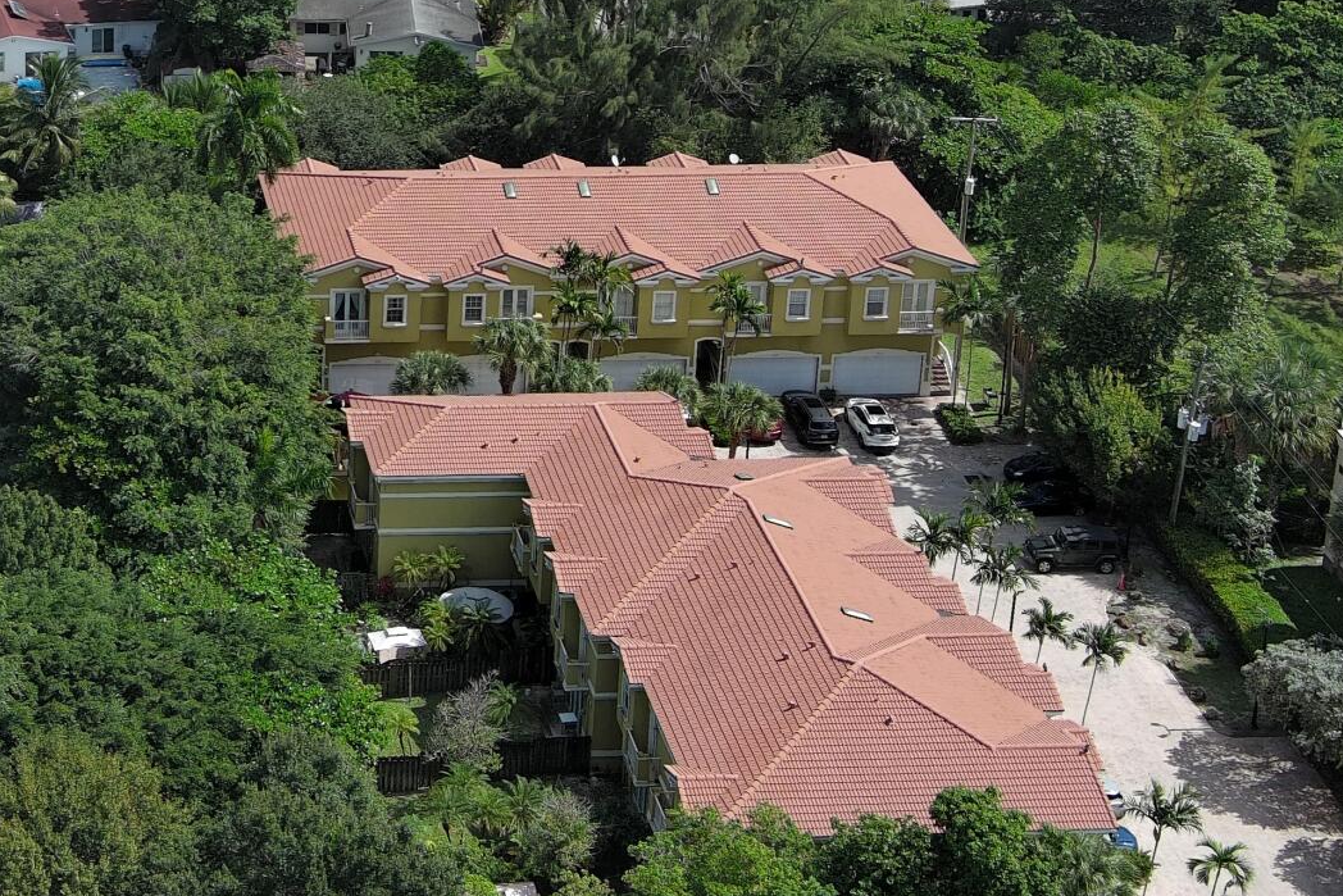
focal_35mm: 83
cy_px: 24
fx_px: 3097
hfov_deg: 23.5
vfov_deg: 16.2
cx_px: 33
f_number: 2.8
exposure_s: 1/1248
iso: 100
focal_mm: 10.57
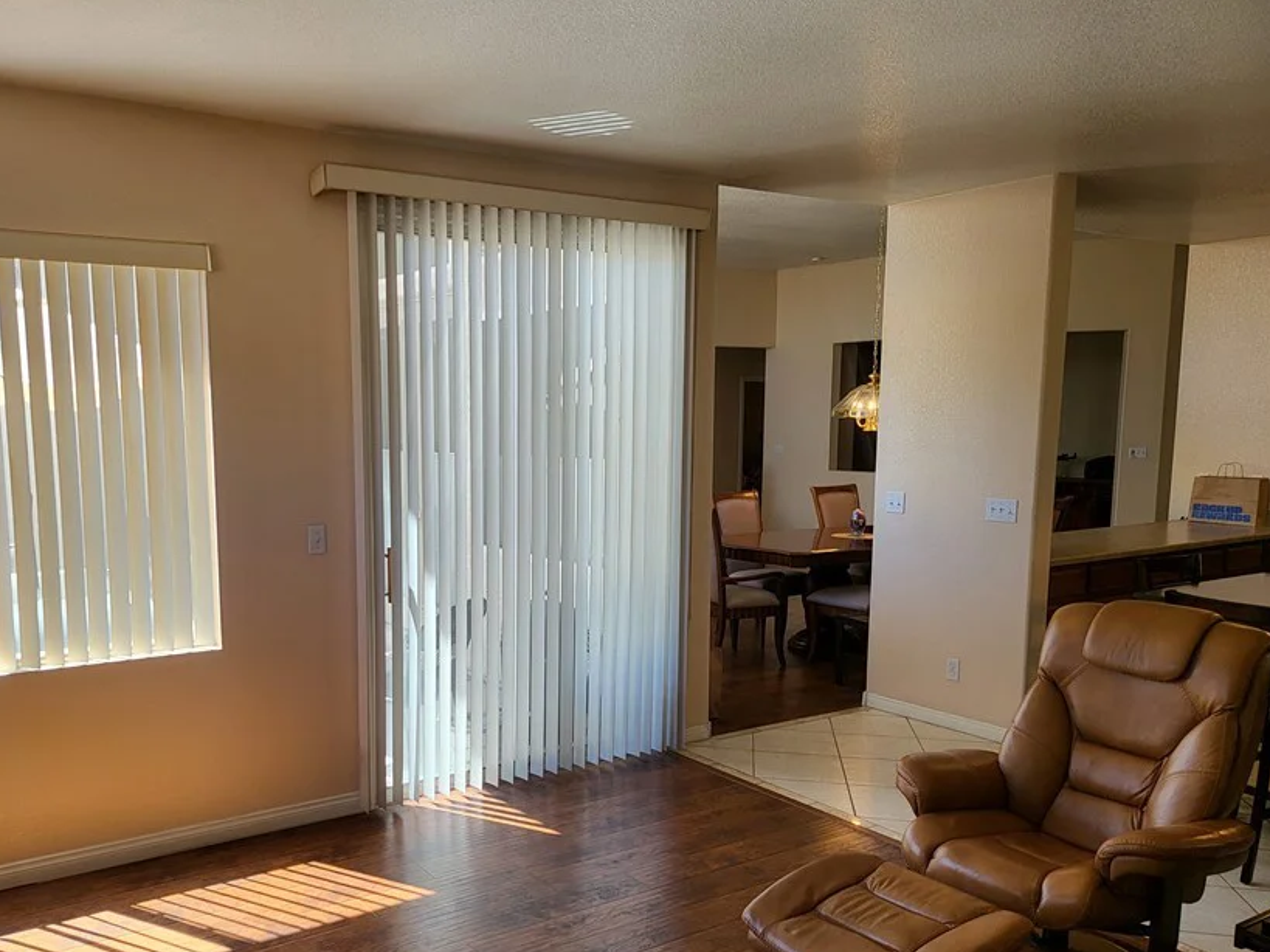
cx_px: 496
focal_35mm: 30
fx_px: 1100
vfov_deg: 46.5
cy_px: 577
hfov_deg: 59.4
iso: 40
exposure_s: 1/151
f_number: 1.8
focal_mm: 5
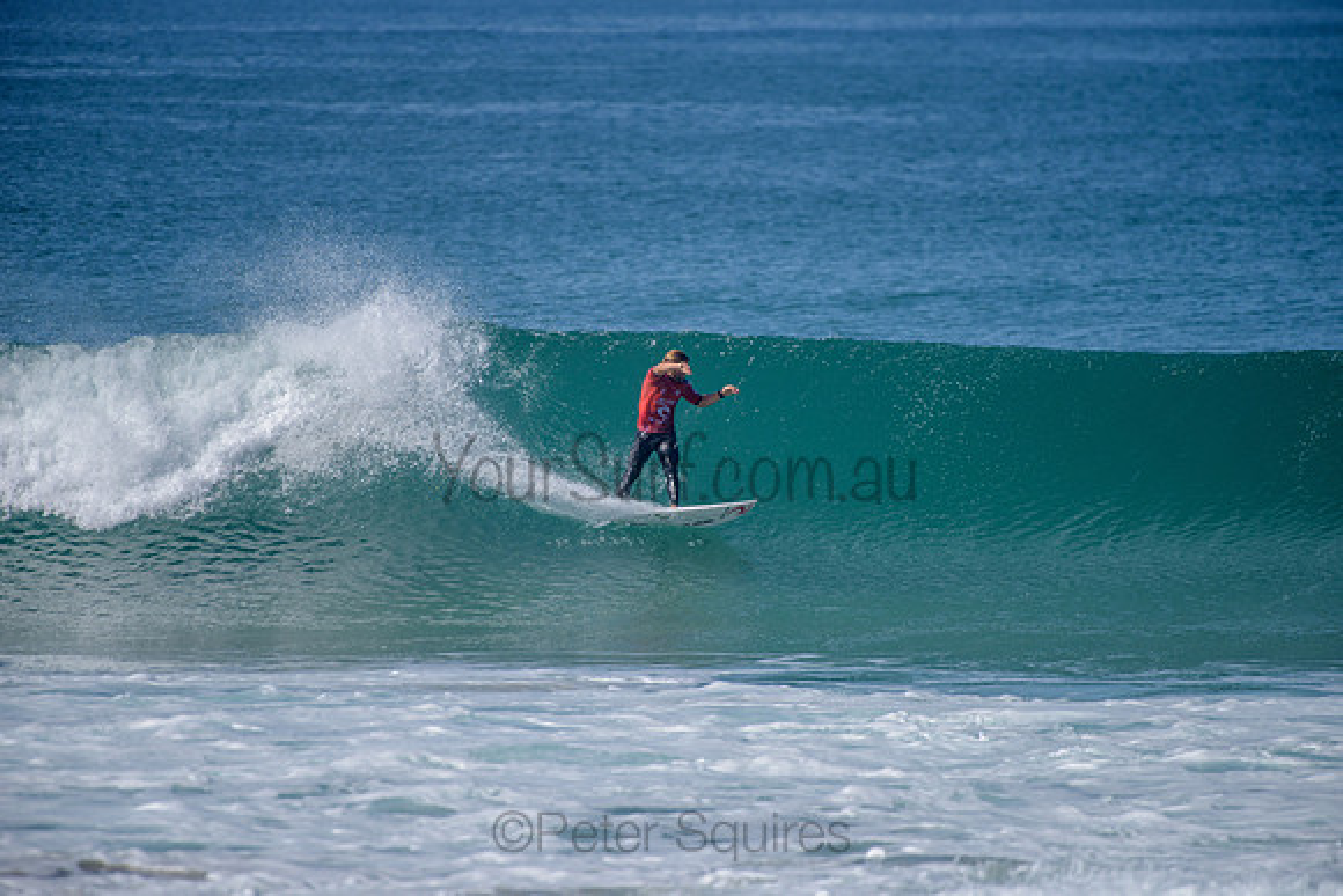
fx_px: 18656
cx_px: 672
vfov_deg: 2.8
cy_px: 448
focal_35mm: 500
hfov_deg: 4.1
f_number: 5.6
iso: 160
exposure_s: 1/2000
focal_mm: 500
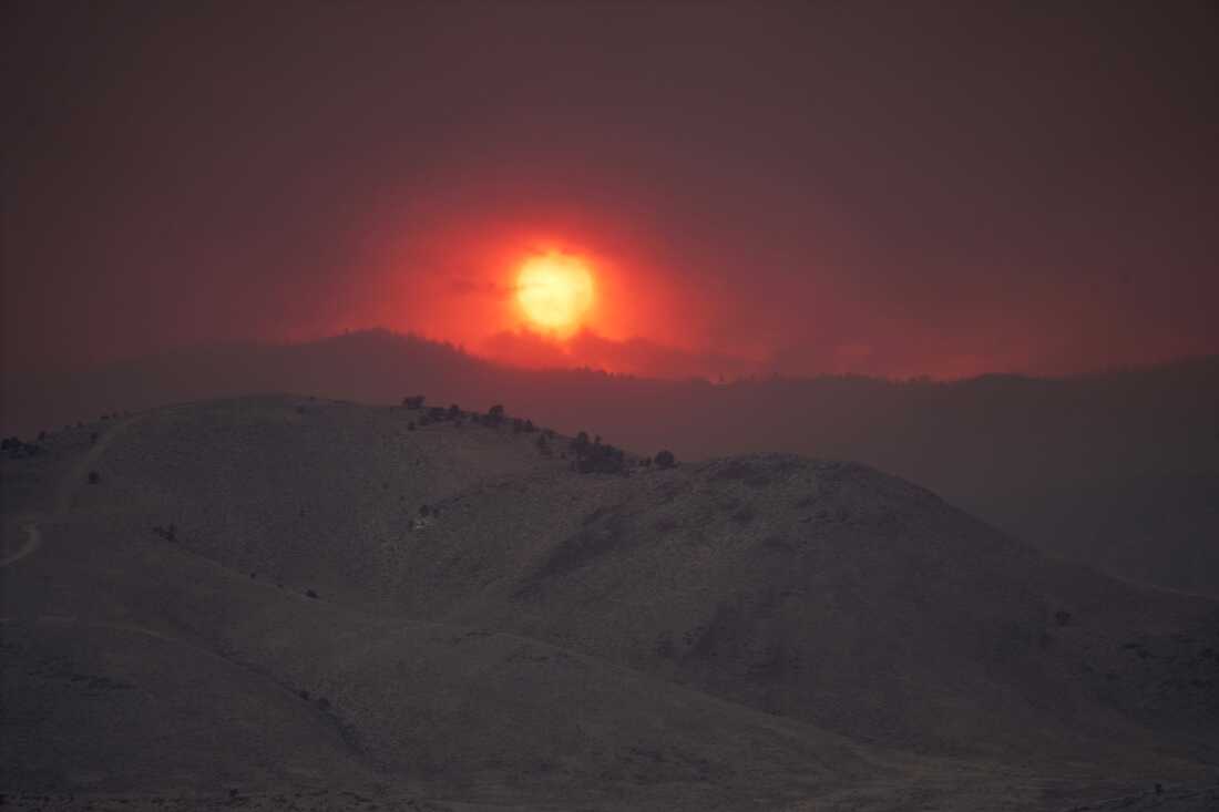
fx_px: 8125
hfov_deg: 8.6
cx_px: 610
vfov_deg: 5.7
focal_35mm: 240
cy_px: 406
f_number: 6.3
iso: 800
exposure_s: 1/640
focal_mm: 240
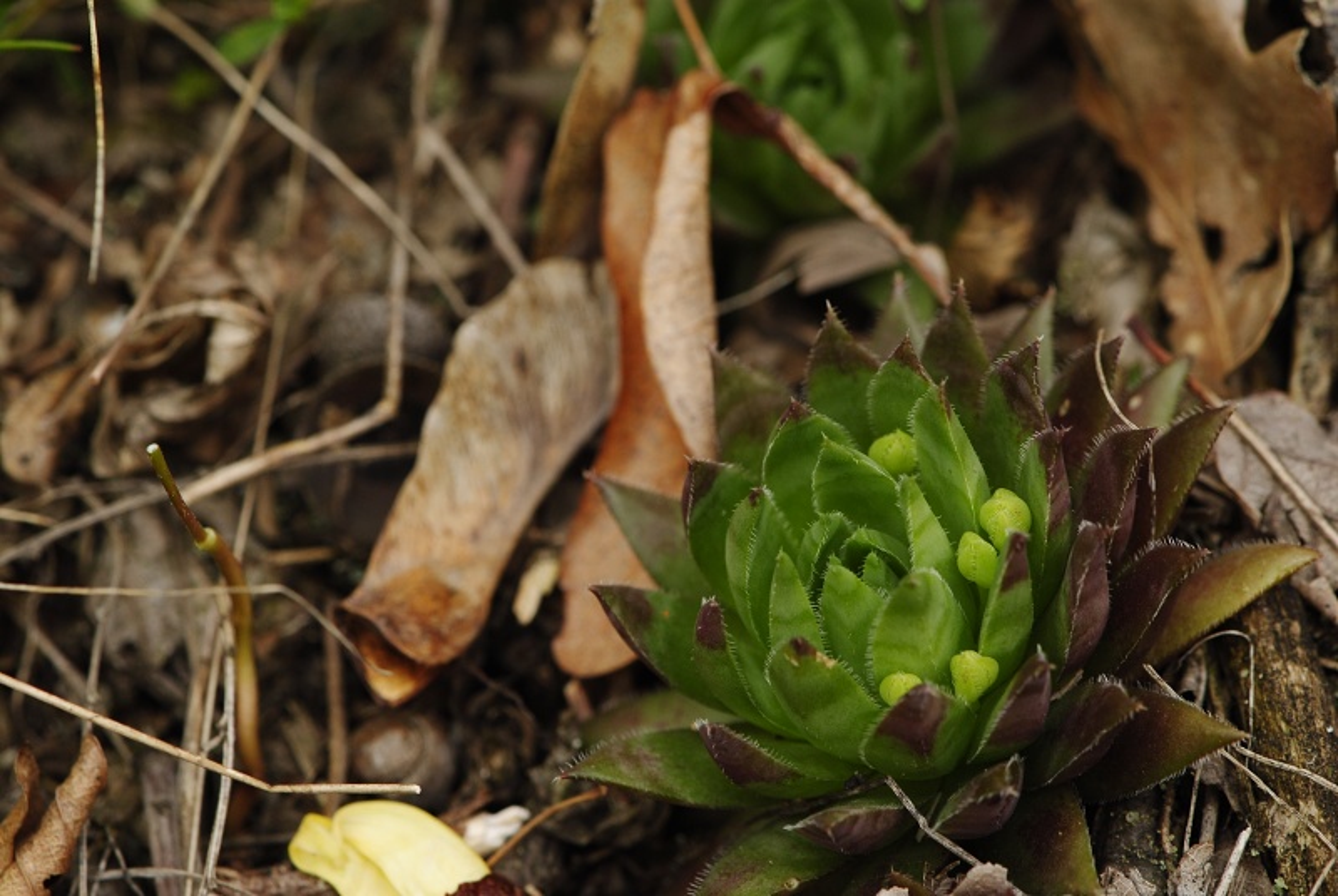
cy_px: 448
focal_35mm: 128
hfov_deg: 16.0
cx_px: 669
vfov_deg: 10.8
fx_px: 4746
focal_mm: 85
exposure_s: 1/125
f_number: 8
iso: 200
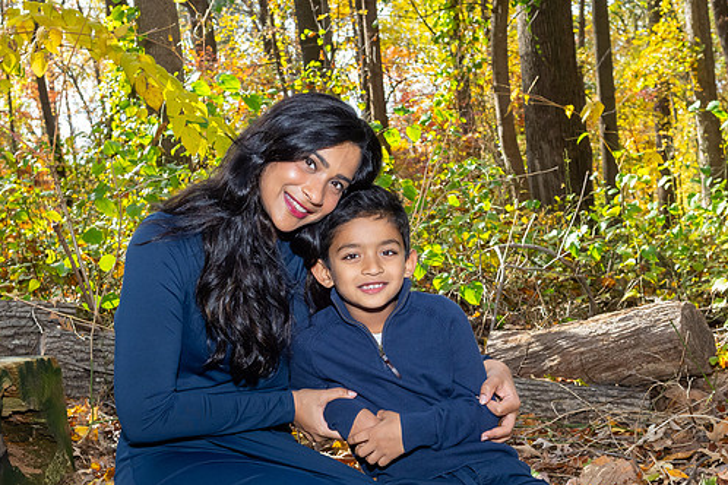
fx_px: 1233
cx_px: 372
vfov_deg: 22.2
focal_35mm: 61
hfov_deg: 32.9
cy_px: 317
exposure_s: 1/250
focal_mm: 30
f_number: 7.1
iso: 800
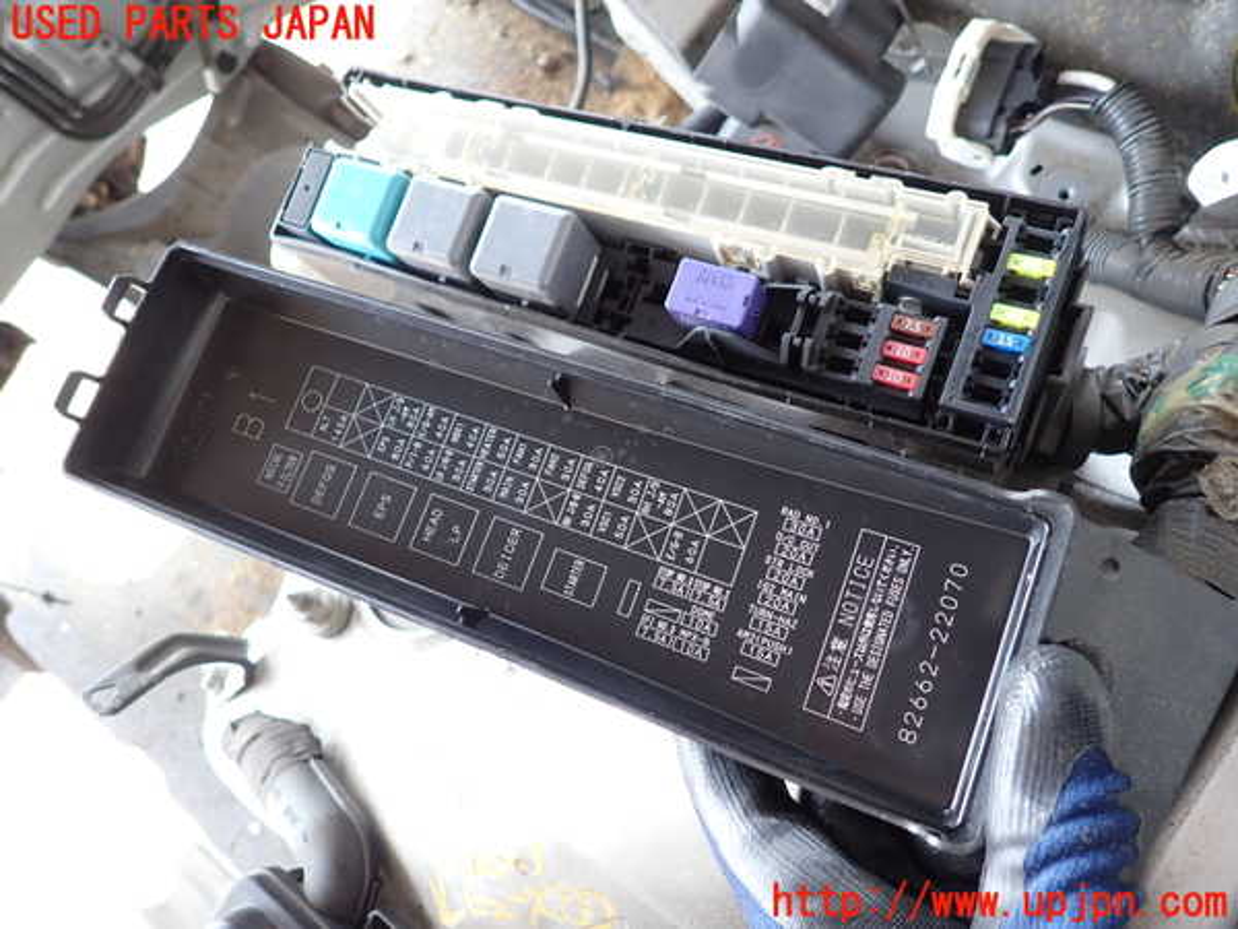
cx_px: 619
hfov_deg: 69.4
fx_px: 894
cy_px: 464
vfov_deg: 54.9
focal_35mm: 25
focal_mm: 4.5
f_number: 2
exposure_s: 1/60
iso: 160
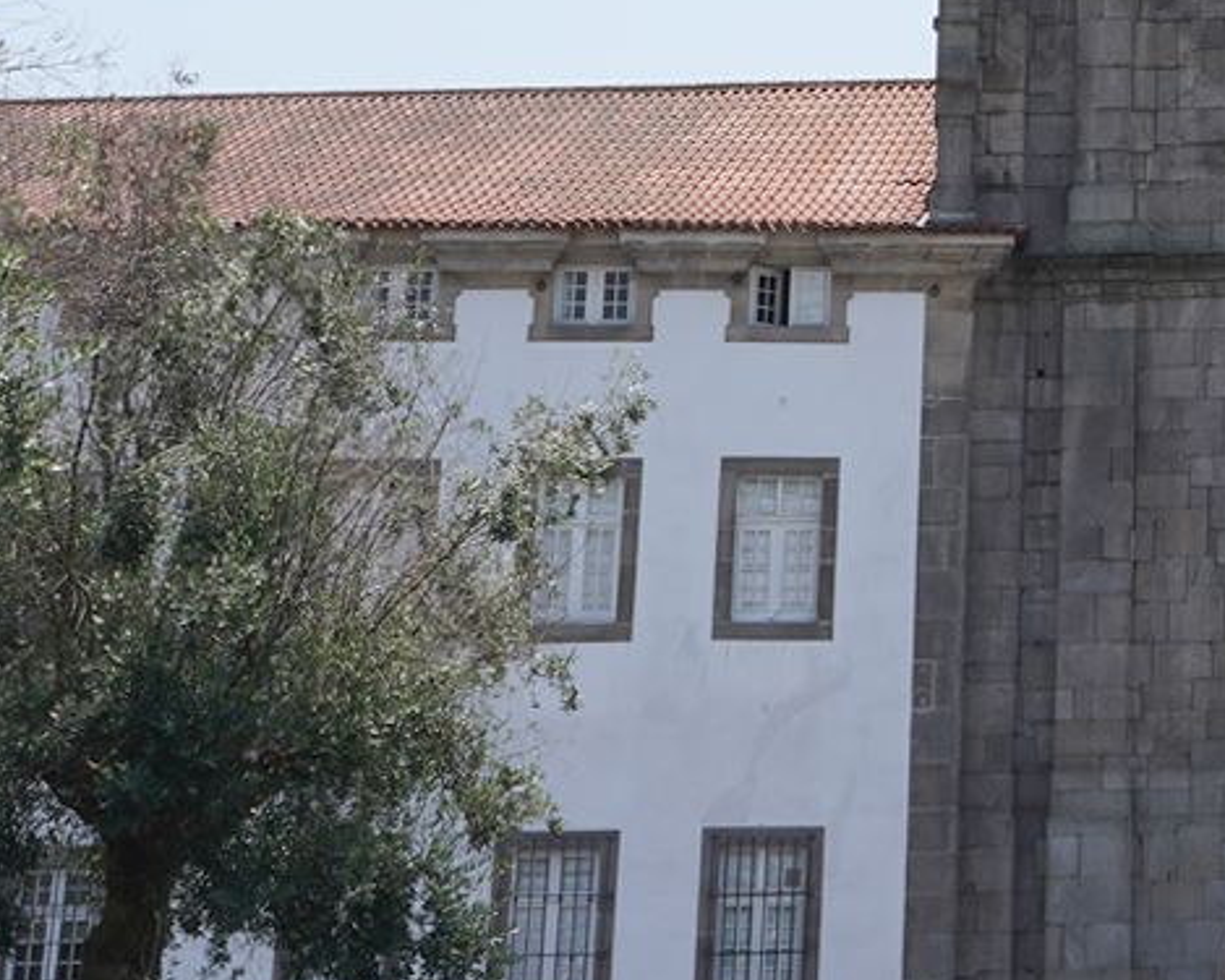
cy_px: -507
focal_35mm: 96
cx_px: 1504
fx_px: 3480
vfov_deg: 14.8
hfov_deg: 18.8
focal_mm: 24
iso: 100
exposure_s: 1/100
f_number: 14
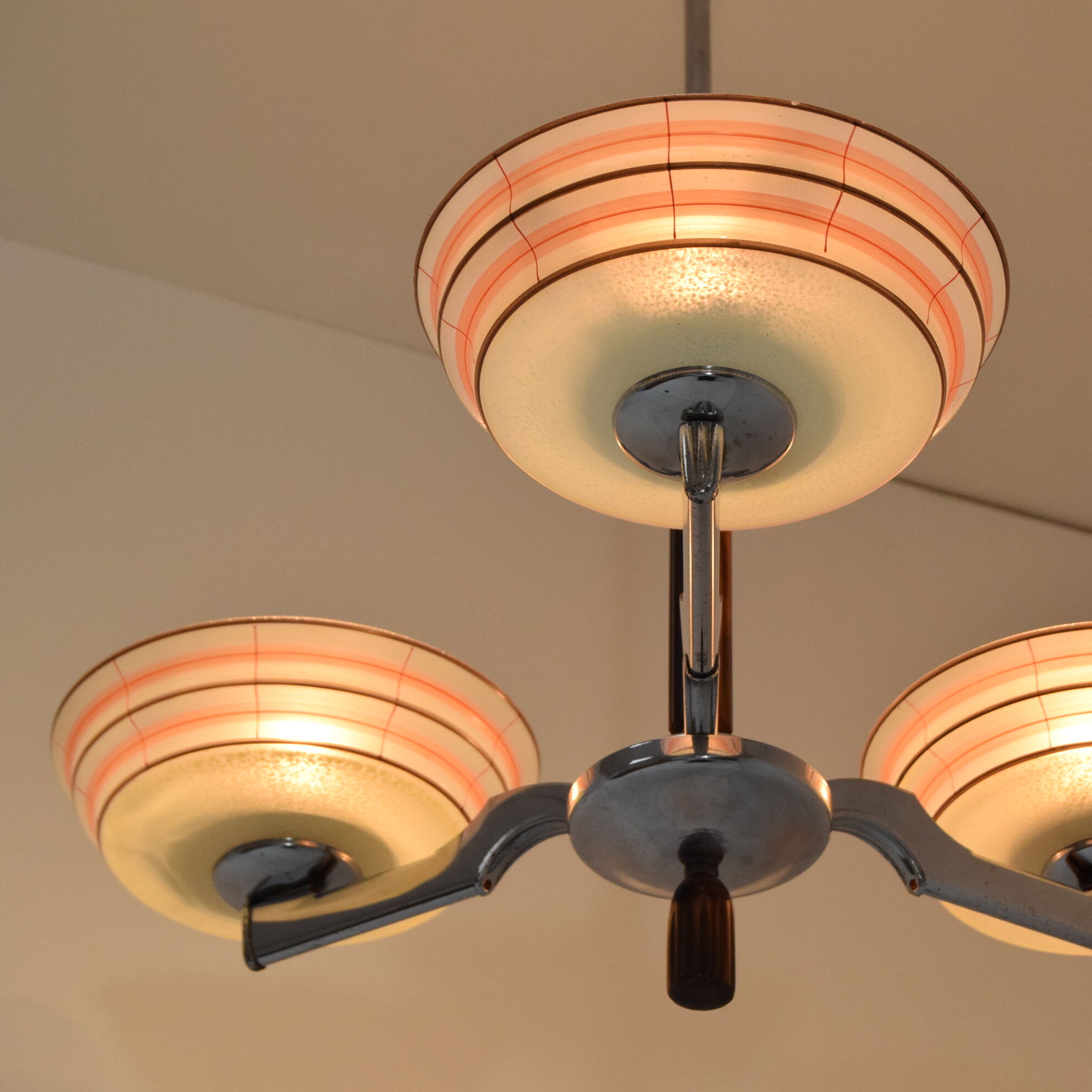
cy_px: 547
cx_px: 694
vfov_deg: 18.9
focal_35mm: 92
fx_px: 3284
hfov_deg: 18.8
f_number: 8
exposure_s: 1/250
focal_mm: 48
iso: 1600
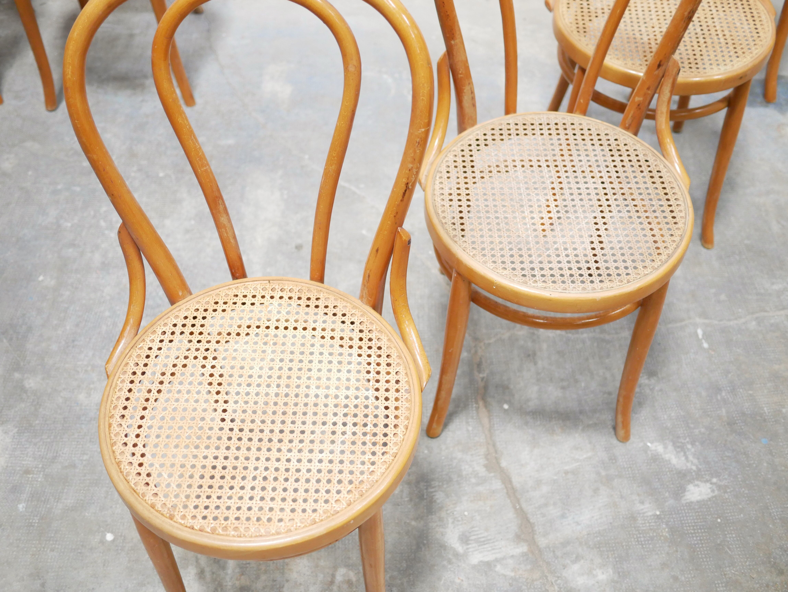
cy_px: 296
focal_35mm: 40
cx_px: 394
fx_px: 911
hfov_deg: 46.8
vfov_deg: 36.0
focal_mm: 20
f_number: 1.7
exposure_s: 1/60
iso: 1000
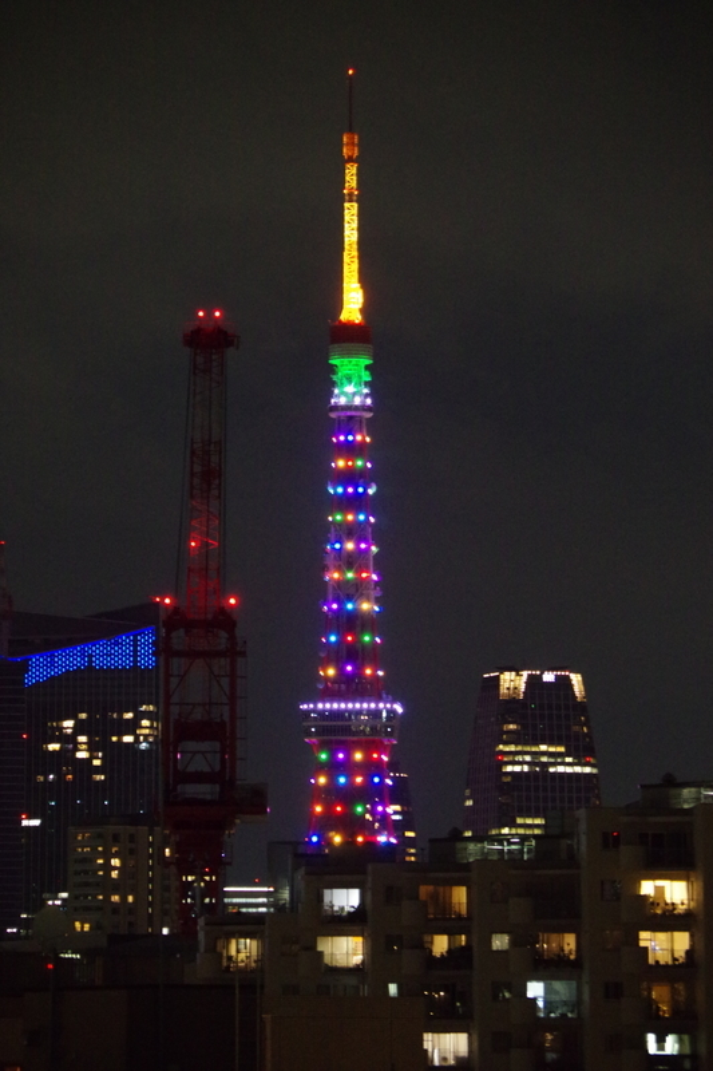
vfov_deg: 10.2
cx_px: 356
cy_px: 536
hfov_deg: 6.8
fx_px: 6003
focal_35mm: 202
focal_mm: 135
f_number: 5.6
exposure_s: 1/13
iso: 6400
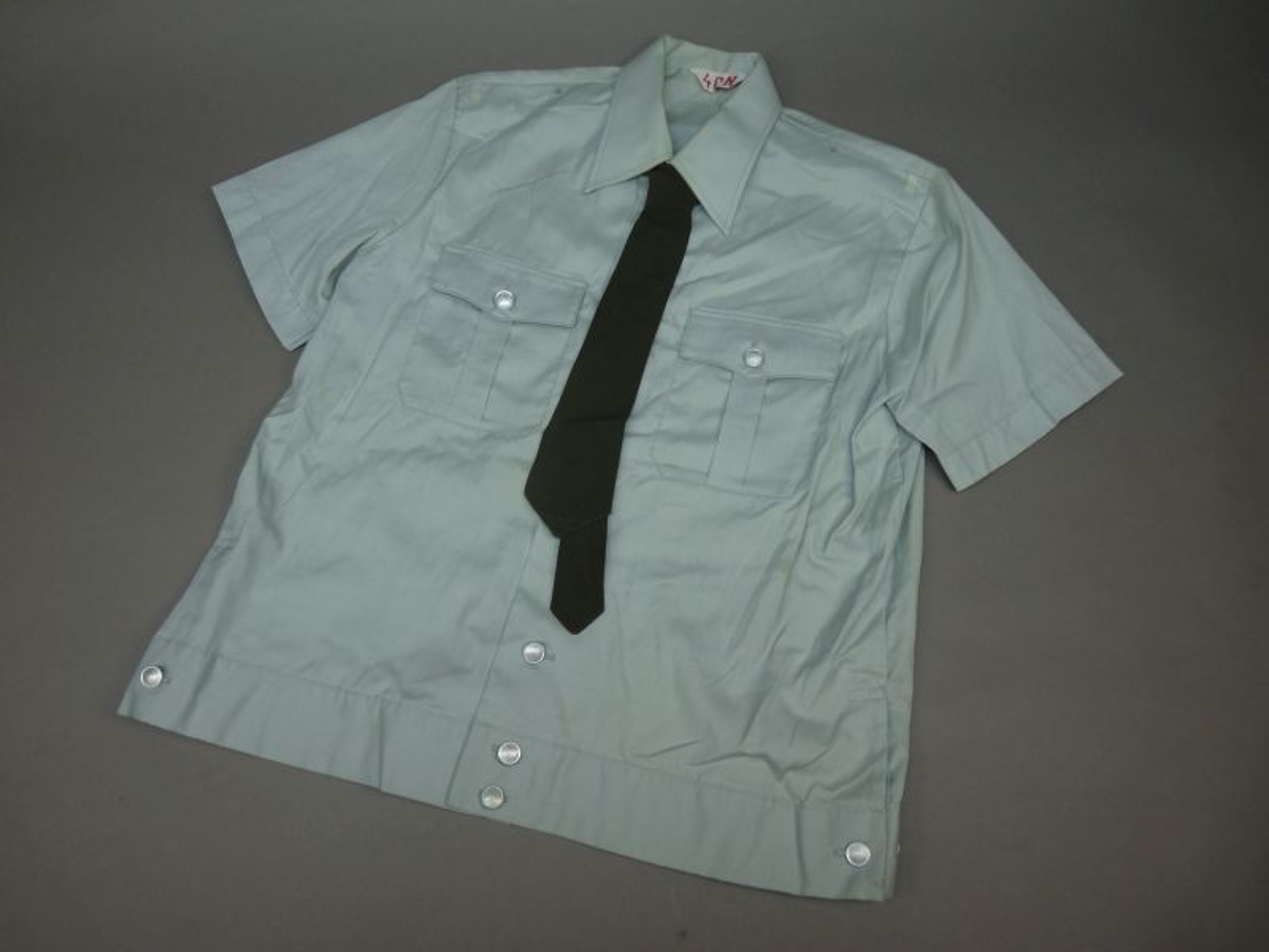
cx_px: 634
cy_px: 476
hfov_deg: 65.3
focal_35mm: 27
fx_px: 990
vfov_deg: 51.4
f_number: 2.8
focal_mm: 4.8
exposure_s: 1/80
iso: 100
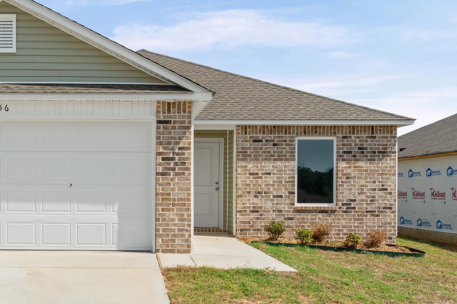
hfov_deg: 43.5
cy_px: 192
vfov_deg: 31.0
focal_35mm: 43
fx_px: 546
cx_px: 99
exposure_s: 1/250
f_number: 9
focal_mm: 18
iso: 250
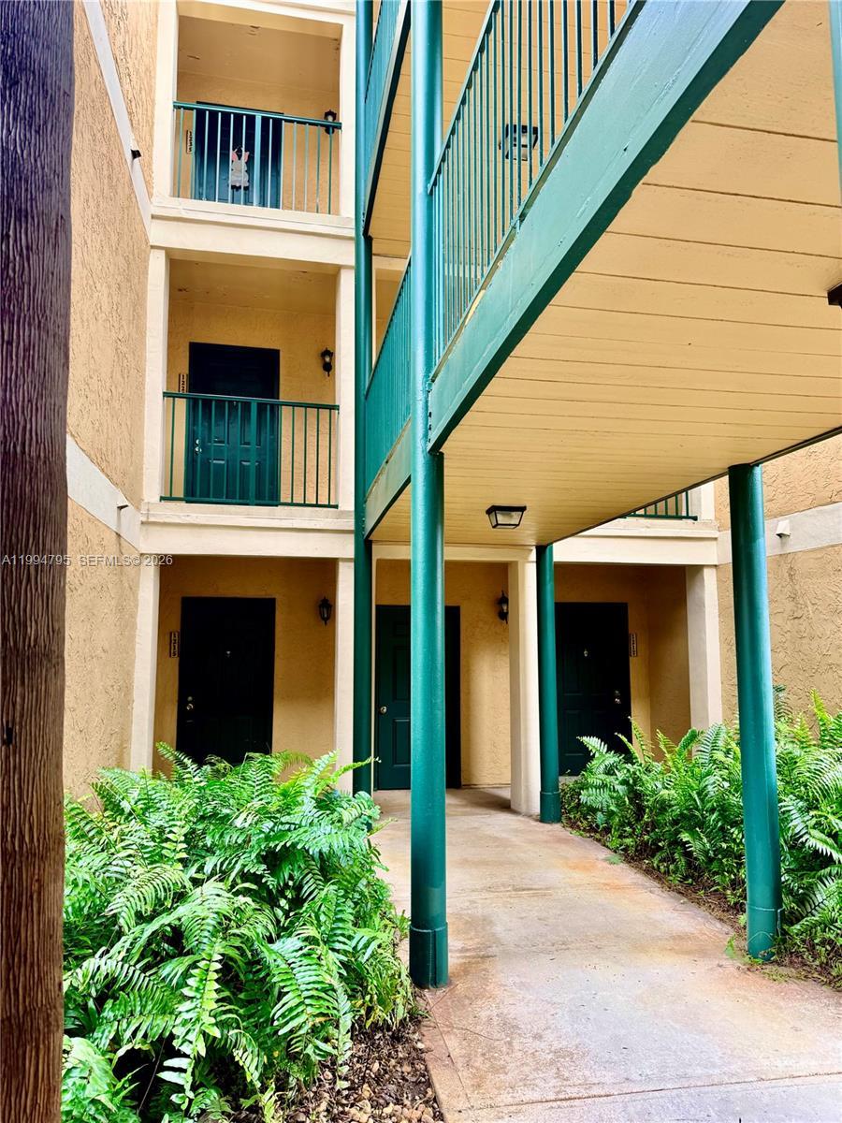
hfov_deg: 56.8
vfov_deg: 71.6
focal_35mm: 24
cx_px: 421
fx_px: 778
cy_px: 562
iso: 64
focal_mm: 6.76
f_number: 1.78
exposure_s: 1/121
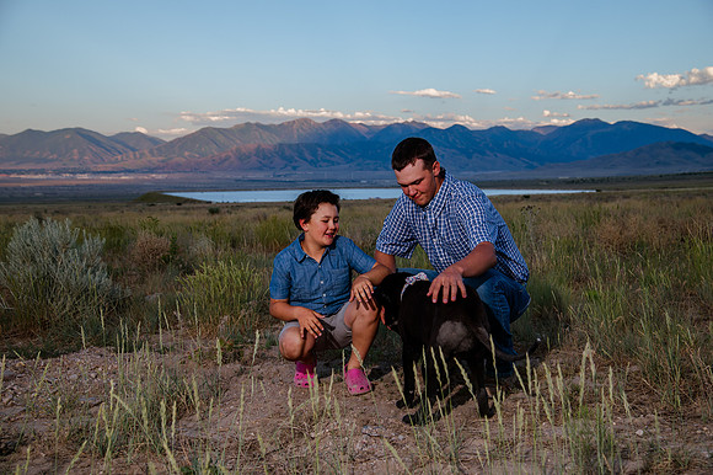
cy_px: 238
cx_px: 356
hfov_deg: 41.1
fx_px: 950
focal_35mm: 48
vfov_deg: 28.0
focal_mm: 48
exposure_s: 1/250
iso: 200
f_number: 5.6
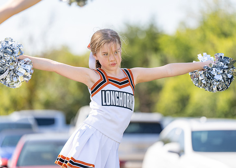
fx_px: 1117
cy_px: 84
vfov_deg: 8.6
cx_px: 118
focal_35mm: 167
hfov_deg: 12.1
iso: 160
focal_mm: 157
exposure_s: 1/1000
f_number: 2.8
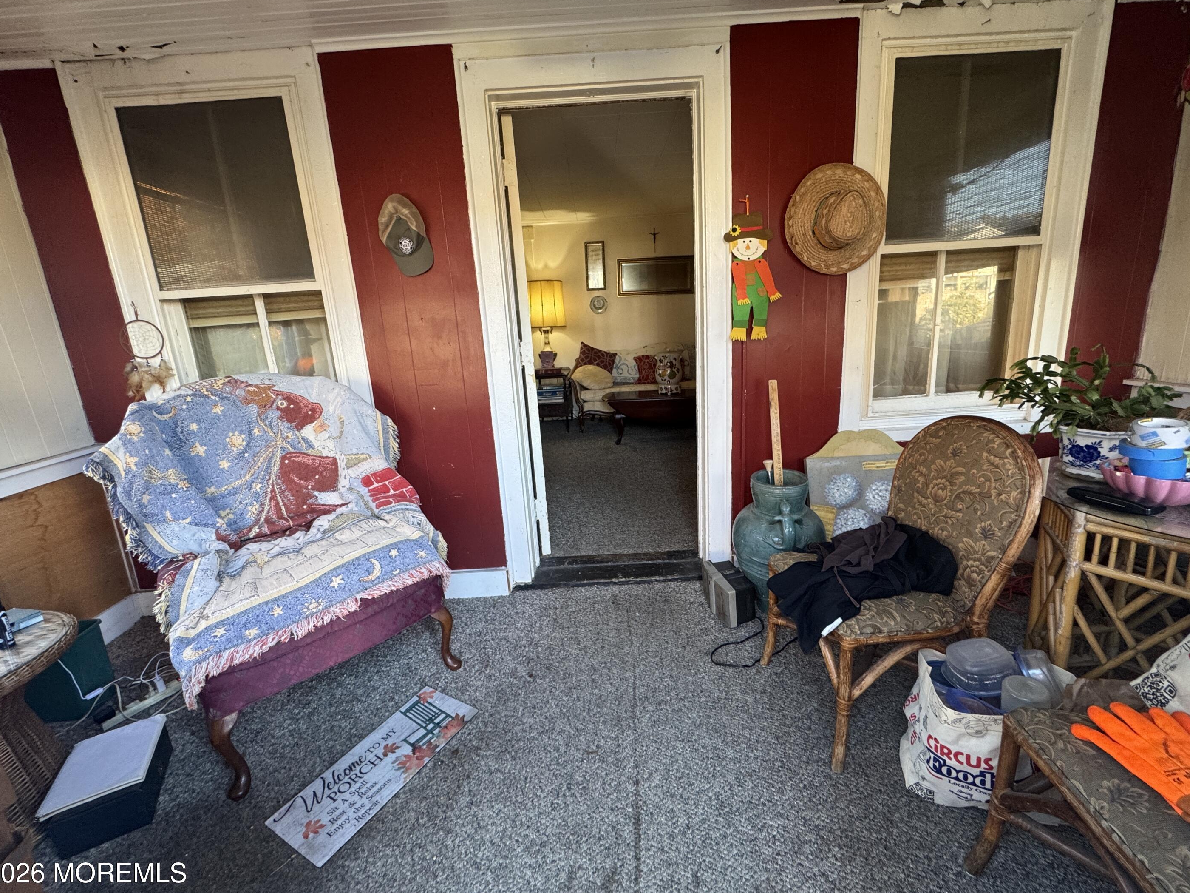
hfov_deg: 98.2
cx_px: 601
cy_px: 438
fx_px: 516
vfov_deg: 81.7
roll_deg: +3.8
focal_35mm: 15
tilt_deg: -14.2
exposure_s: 1/60
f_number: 2.2
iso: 160
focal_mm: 2.22
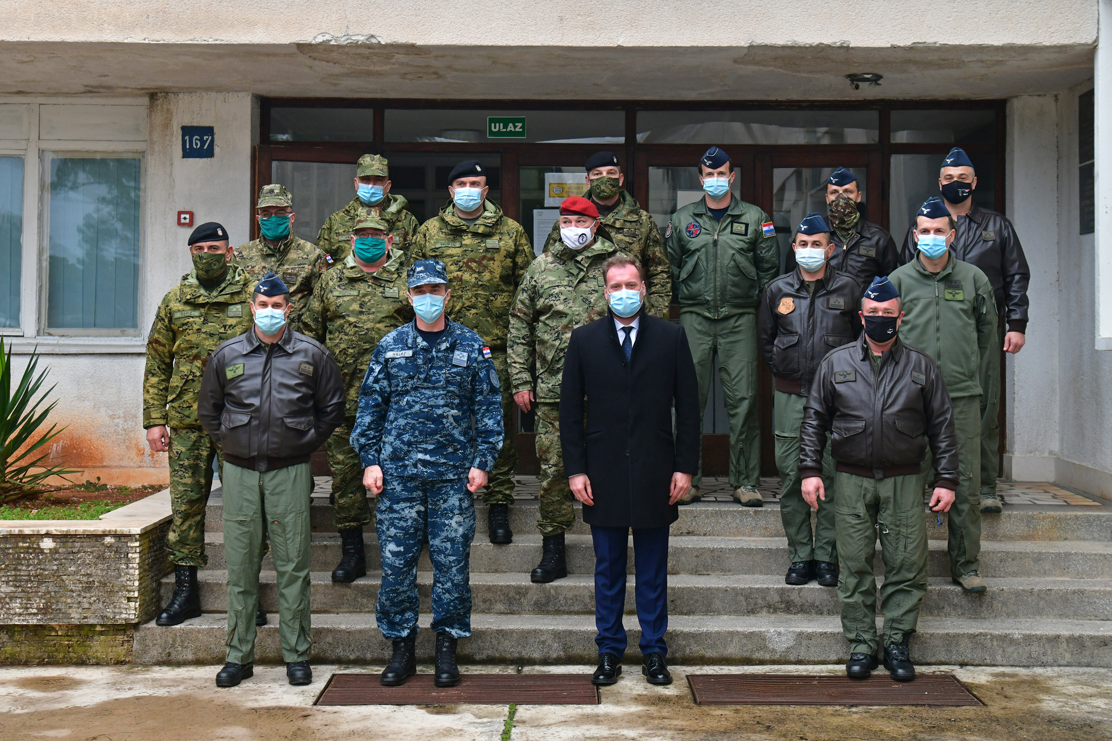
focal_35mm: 40
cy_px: 370
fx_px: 1235
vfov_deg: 33.4
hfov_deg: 48.5
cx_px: 556
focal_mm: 40
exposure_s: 1/500
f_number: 4
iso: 800
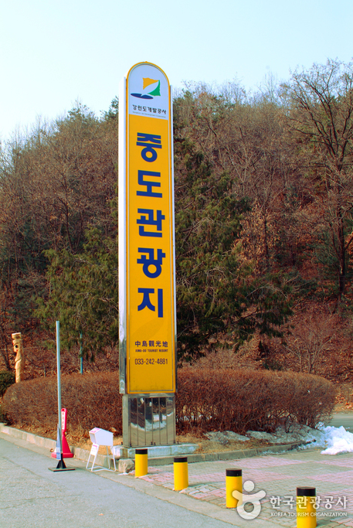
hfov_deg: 31.3
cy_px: 260
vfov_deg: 45.4
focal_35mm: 43
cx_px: 179
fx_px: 631
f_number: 6.7
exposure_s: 1/180
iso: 100
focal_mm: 28
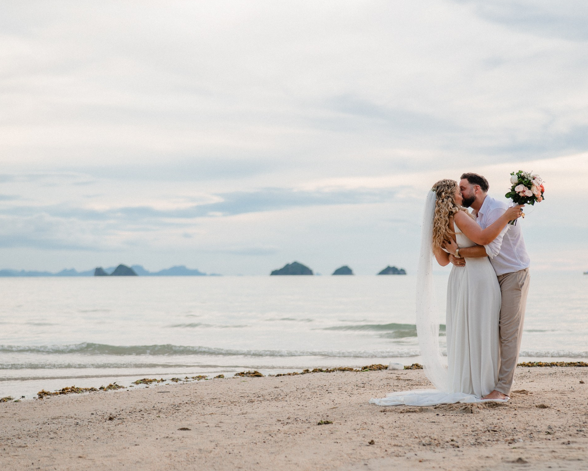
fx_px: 1027
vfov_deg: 25.8
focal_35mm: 59
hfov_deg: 32.0
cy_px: 236
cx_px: 304
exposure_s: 1/400
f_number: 2
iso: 160
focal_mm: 50
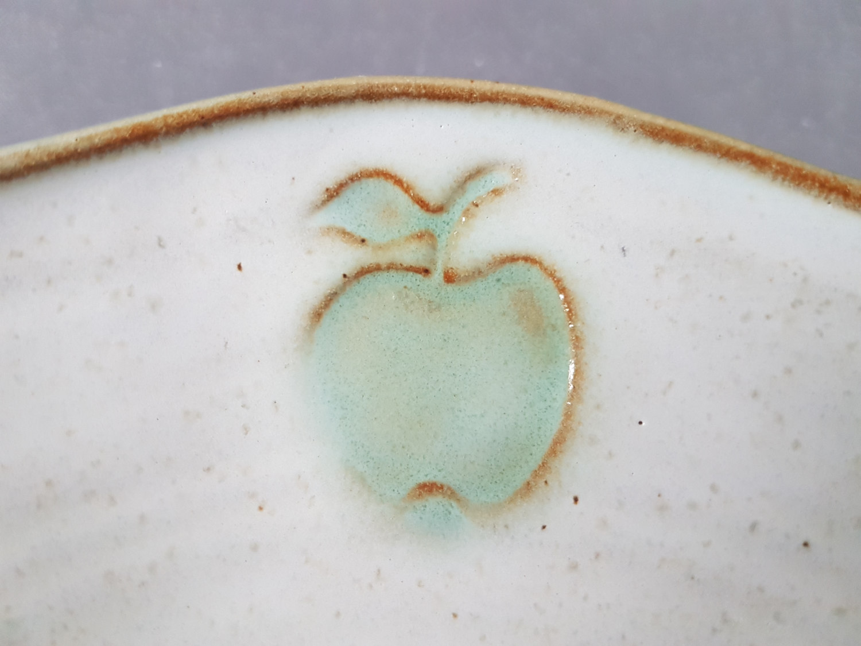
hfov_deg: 67.3
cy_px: 323
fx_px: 647
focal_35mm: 26
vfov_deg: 53.1
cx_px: 430
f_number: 1.7
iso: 200
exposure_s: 1/50
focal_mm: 4.2
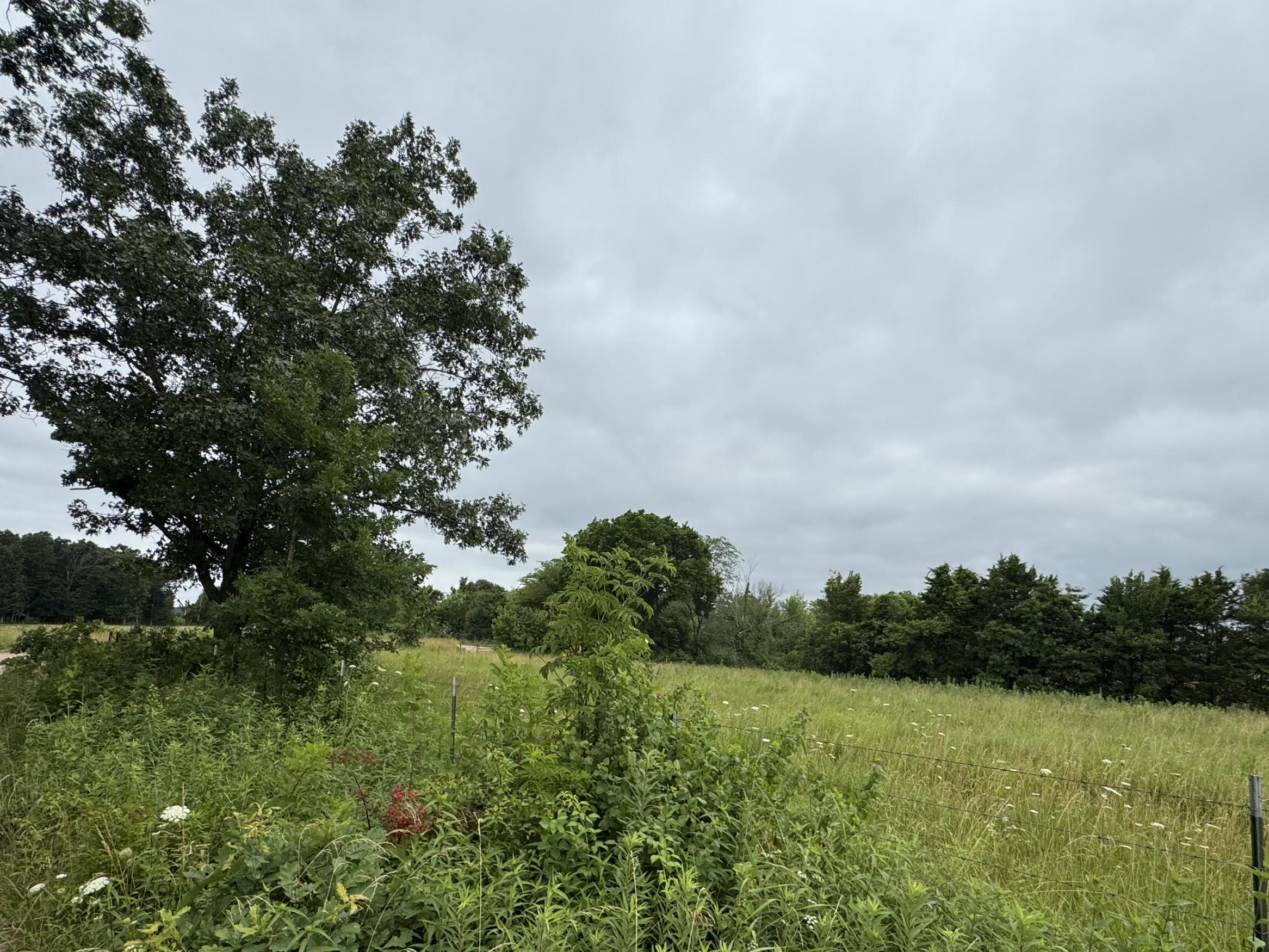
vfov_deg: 70.7
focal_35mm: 18
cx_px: 666
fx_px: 660
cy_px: 581
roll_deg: -2.6
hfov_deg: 87.7
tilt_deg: +4.6
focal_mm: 2.22
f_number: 2.2
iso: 50
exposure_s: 1/1976
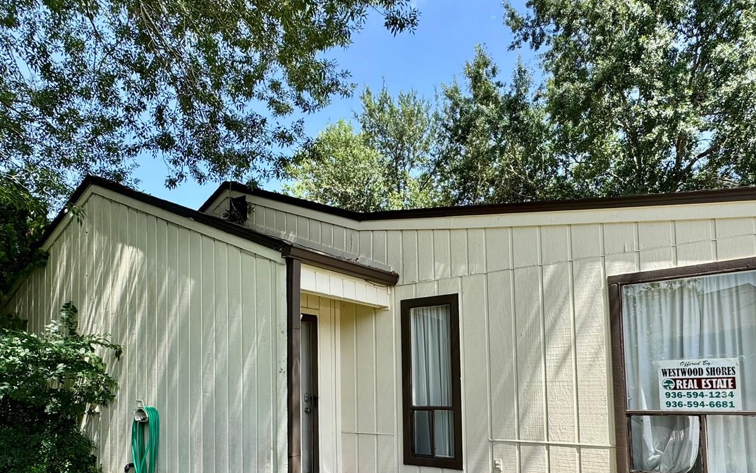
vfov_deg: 49.0
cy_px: 356
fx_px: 494
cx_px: 392
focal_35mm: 24
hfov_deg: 74.8
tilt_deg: +3.1
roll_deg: +1.1
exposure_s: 1/727
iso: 40
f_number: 2.2
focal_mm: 2.22
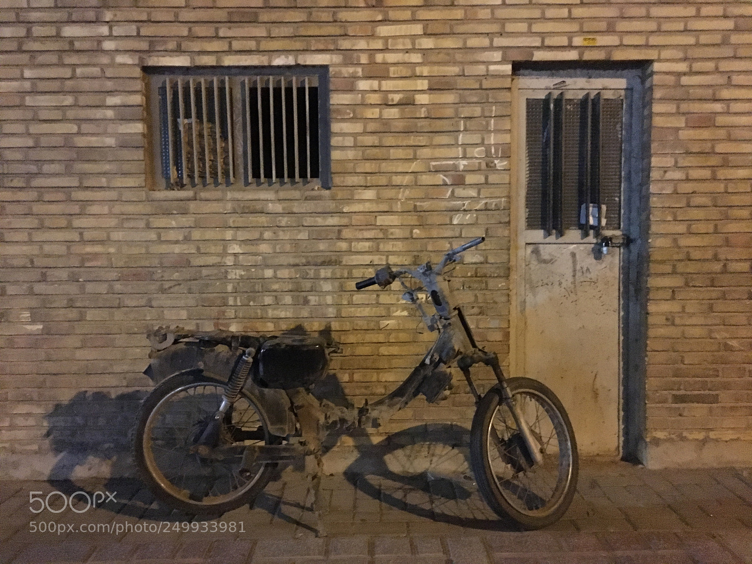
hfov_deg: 61.7
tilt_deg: -3.8
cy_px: 282
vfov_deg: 48.2
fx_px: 630
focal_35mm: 29
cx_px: 376
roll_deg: +0.6
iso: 1600
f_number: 2.2
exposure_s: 1/17
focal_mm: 4.15
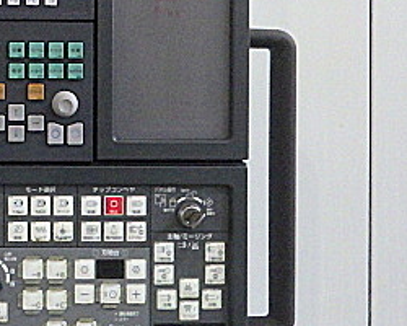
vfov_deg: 21.3
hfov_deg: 25.9
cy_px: 28
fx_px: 843
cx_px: 10
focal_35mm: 70
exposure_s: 1/45
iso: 500
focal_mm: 5
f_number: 3.5
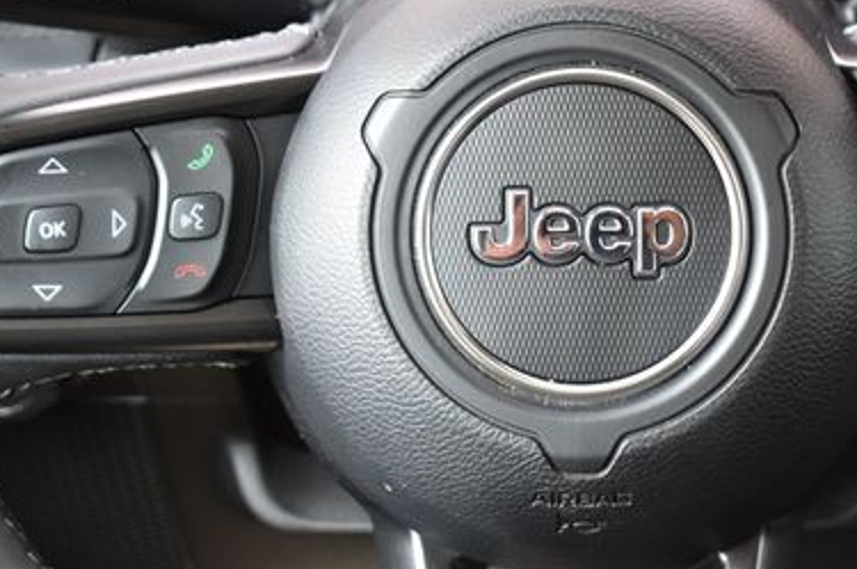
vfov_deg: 11.1
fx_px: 2924
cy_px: 181
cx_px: 608
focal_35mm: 123
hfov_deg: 16.6
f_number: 7.1
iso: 400
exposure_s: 1/25
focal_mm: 48
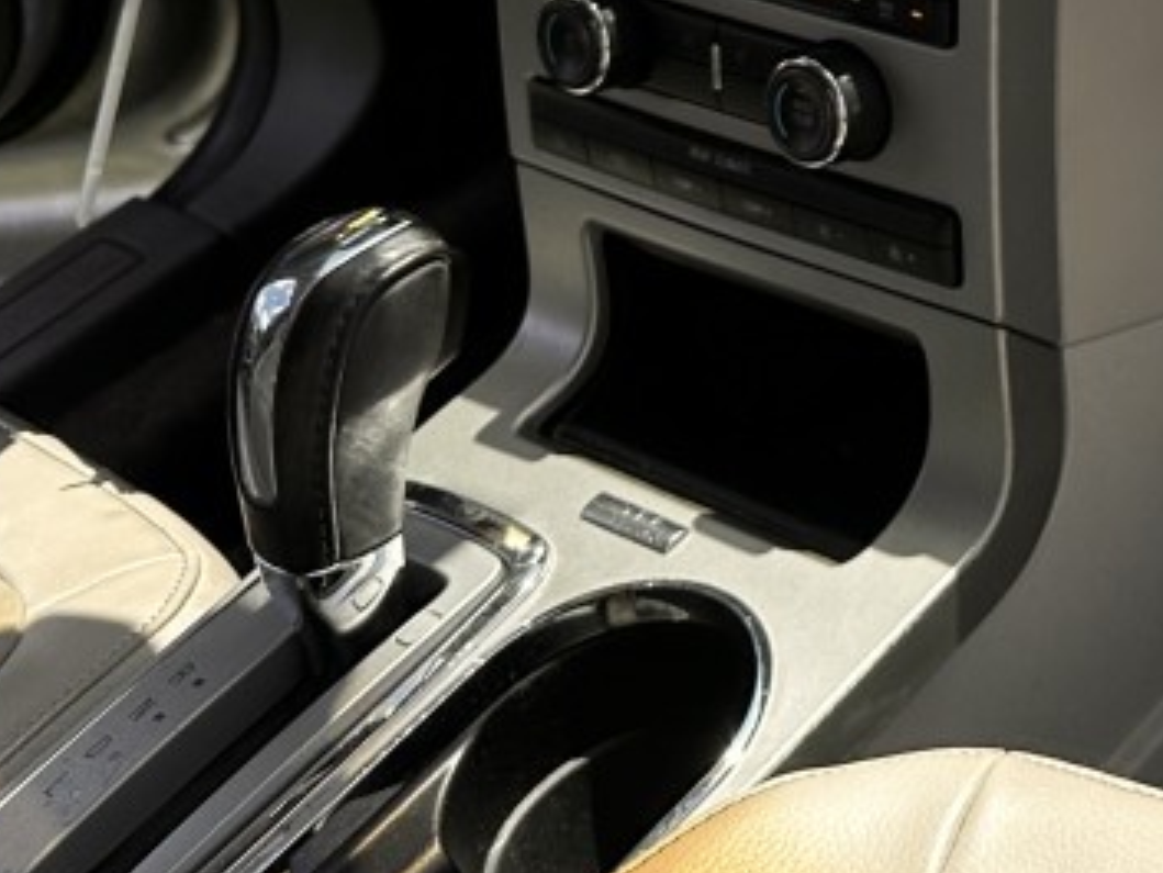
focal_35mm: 87
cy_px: -379
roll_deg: +9.2
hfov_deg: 19.3
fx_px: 2924
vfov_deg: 15.8
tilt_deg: -26.8
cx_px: 1796
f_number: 1.78
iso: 80
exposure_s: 1/1562
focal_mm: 6.86
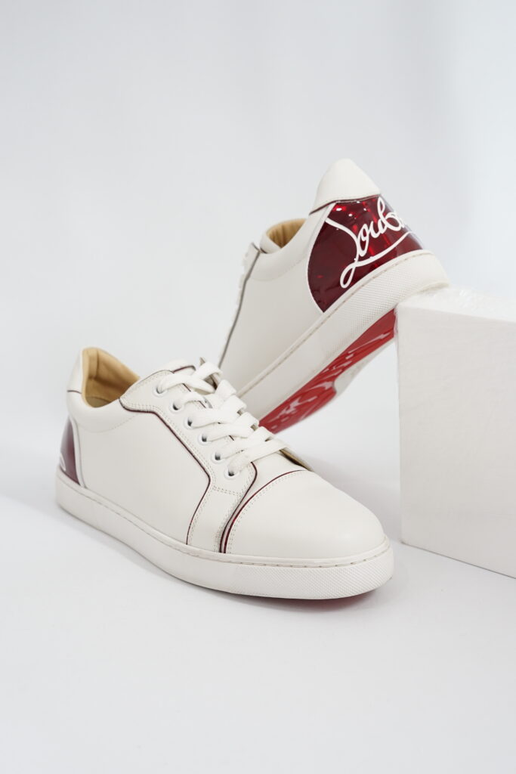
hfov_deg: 27.0
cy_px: 387
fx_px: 1075
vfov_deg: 39.6
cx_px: 258
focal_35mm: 50
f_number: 6.3
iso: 640
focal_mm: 50
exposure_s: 1/10
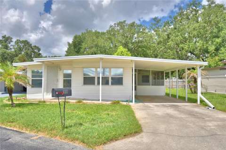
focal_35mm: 27
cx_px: 113
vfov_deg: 47.8
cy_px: 75
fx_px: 169
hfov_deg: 67.4
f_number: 5.6
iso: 100
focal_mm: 18
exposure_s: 1/1000
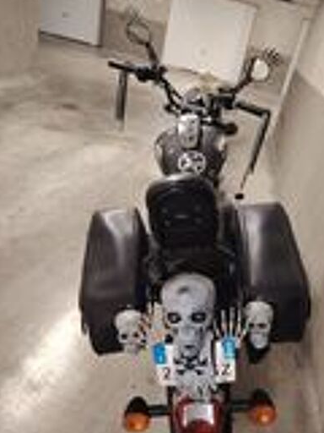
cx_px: 200
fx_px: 374
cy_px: 248
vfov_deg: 59.7
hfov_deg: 46.4
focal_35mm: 30
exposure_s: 1/25
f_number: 1.75
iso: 1359
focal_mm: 5.25
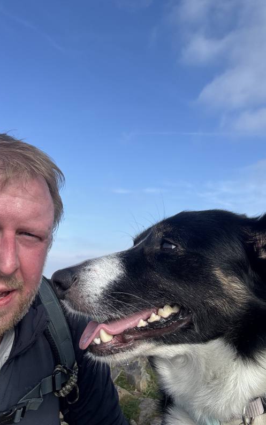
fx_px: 371
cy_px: 213
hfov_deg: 39.4
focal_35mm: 32
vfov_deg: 59.7
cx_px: 135
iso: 25
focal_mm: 2.69
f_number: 1.9
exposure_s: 1/931
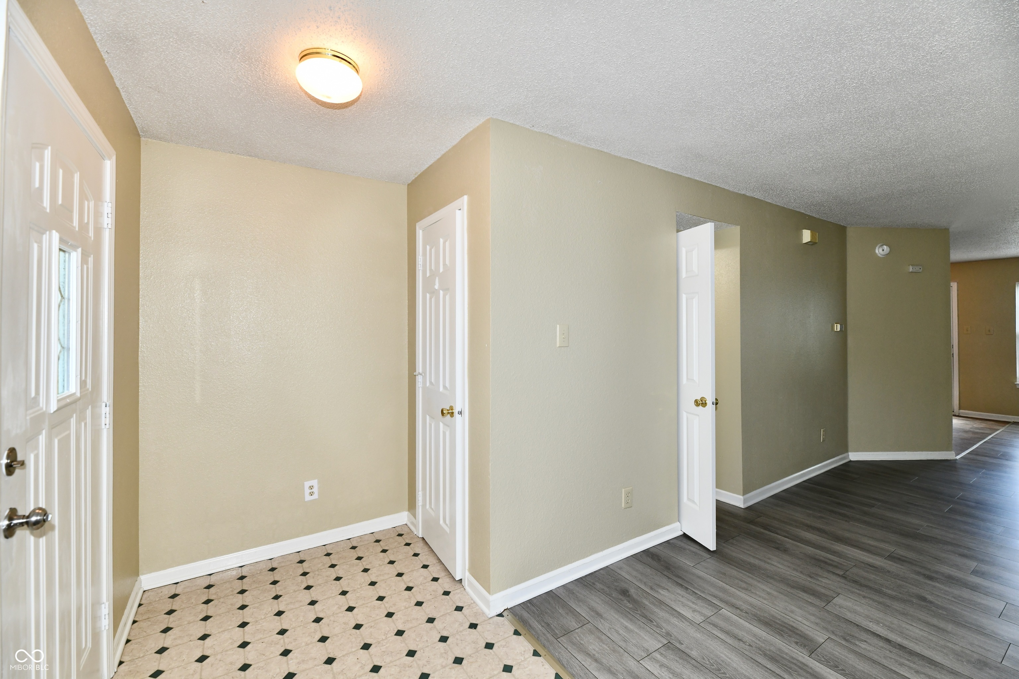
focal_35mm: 14
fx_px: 396
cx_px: 510
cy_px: 340
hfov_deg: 104.3
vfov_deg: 81.2
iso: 640
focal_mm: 14
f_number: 6.3
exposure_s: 1/60
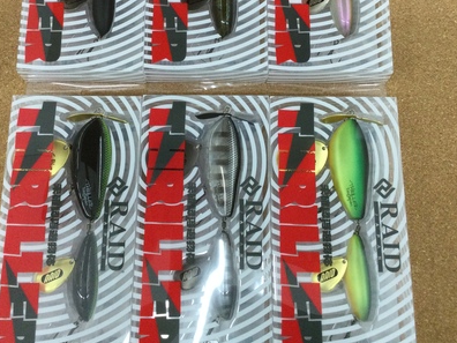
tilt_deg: -74.3
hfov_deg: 40.4
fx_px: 620
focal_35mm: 47
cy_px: 112
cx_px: 227
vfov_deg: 30.6
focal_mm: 3.3
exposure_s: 1/30
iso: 40
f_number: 2.4
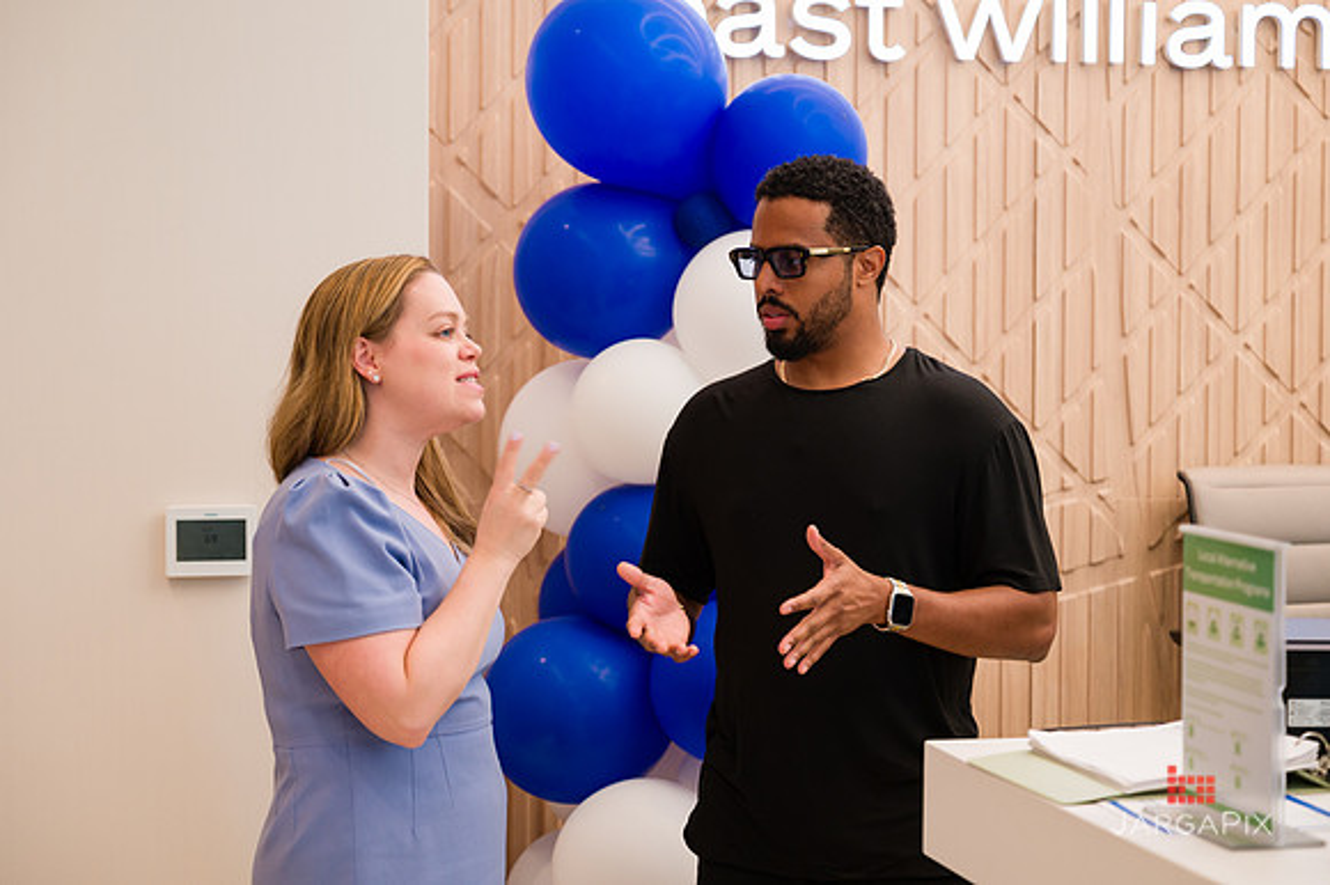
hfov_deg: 27.0
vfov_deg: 18.1
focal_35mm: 75
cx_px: 669
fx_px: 2774
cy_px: 422
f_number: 3.2
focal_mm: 70
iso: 500
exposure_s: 1/200
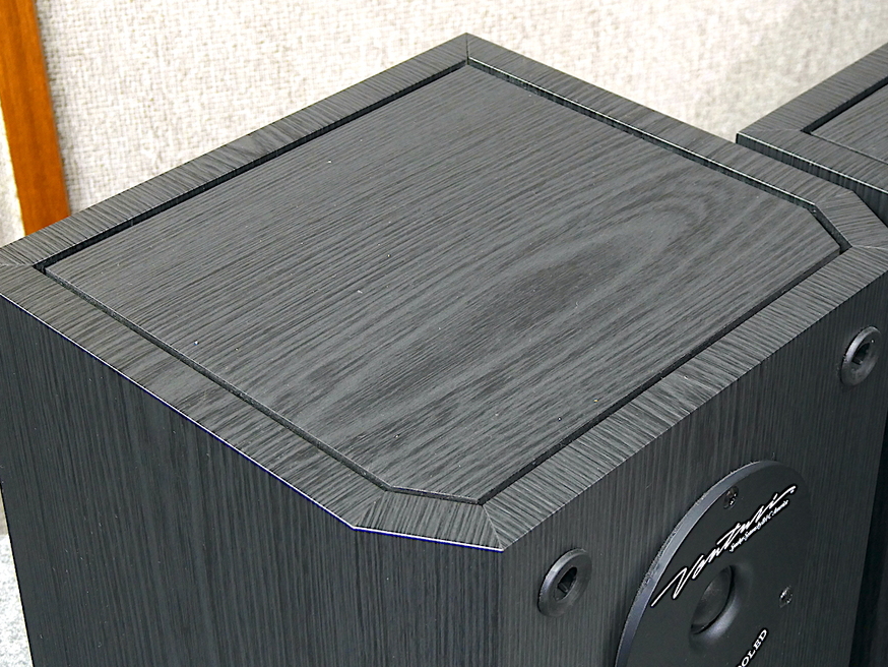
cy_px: 302
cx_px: 437
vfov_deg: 21.9
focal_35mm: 67
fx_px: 1719
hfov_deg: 29.0
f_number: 4.3
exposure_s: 1/4
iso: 200
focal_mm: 10.9
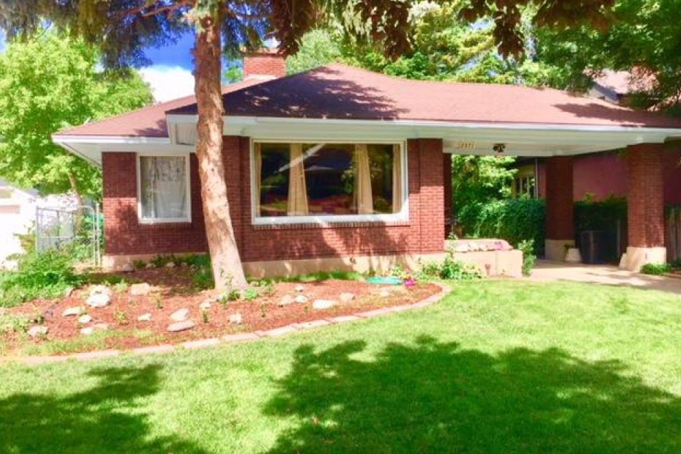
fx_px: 586
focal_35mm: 31
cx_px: 347
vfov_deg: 42.3
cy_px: 216
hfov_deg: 60.3
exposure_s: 1/638
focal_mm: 4.15
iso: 32
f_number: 2.2
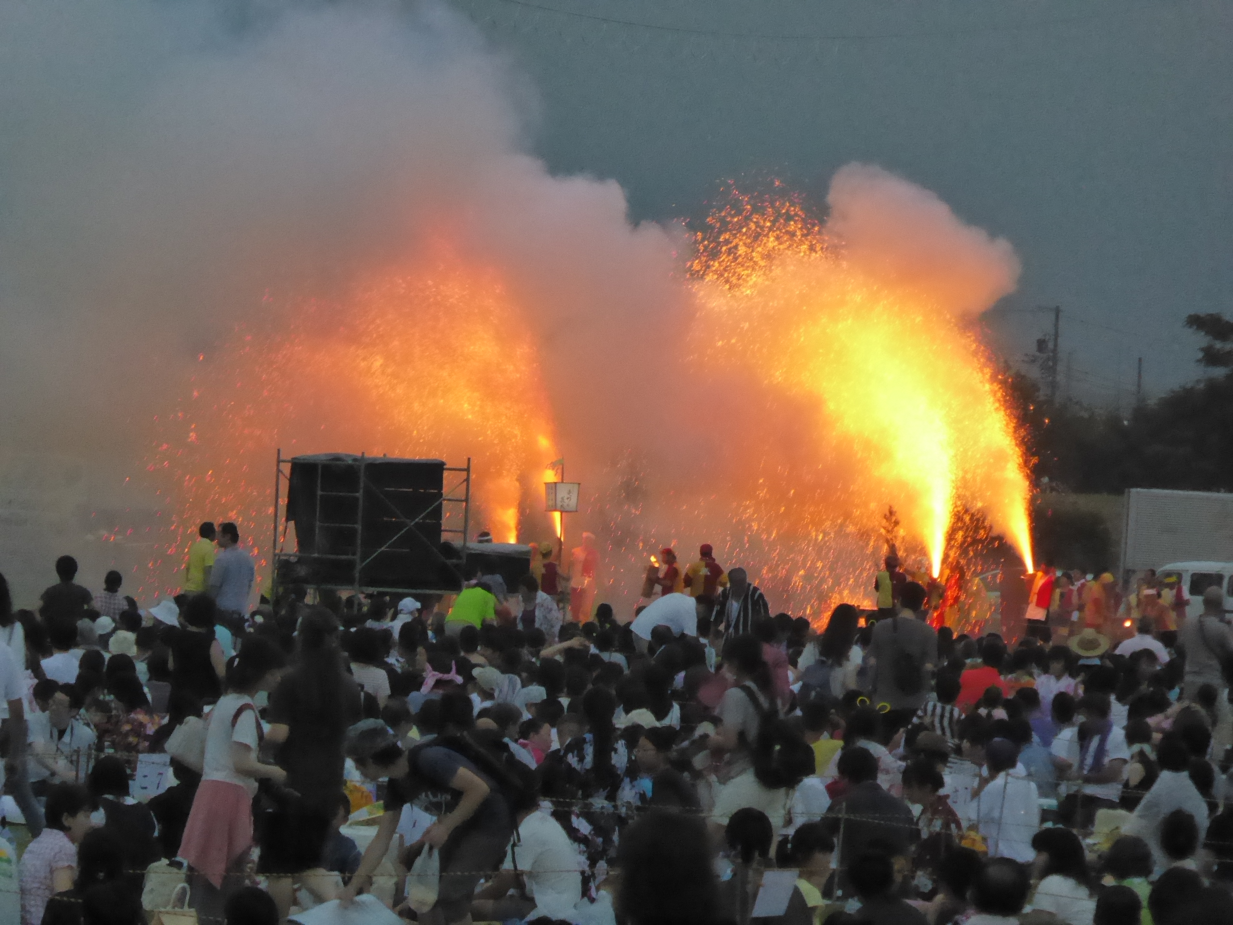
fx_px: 15815
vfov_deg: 3.3
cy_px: 462
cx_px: 616
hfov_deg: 4.5
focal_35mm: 444
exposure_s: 1/50
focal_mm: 71.7
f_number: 6
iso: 1600
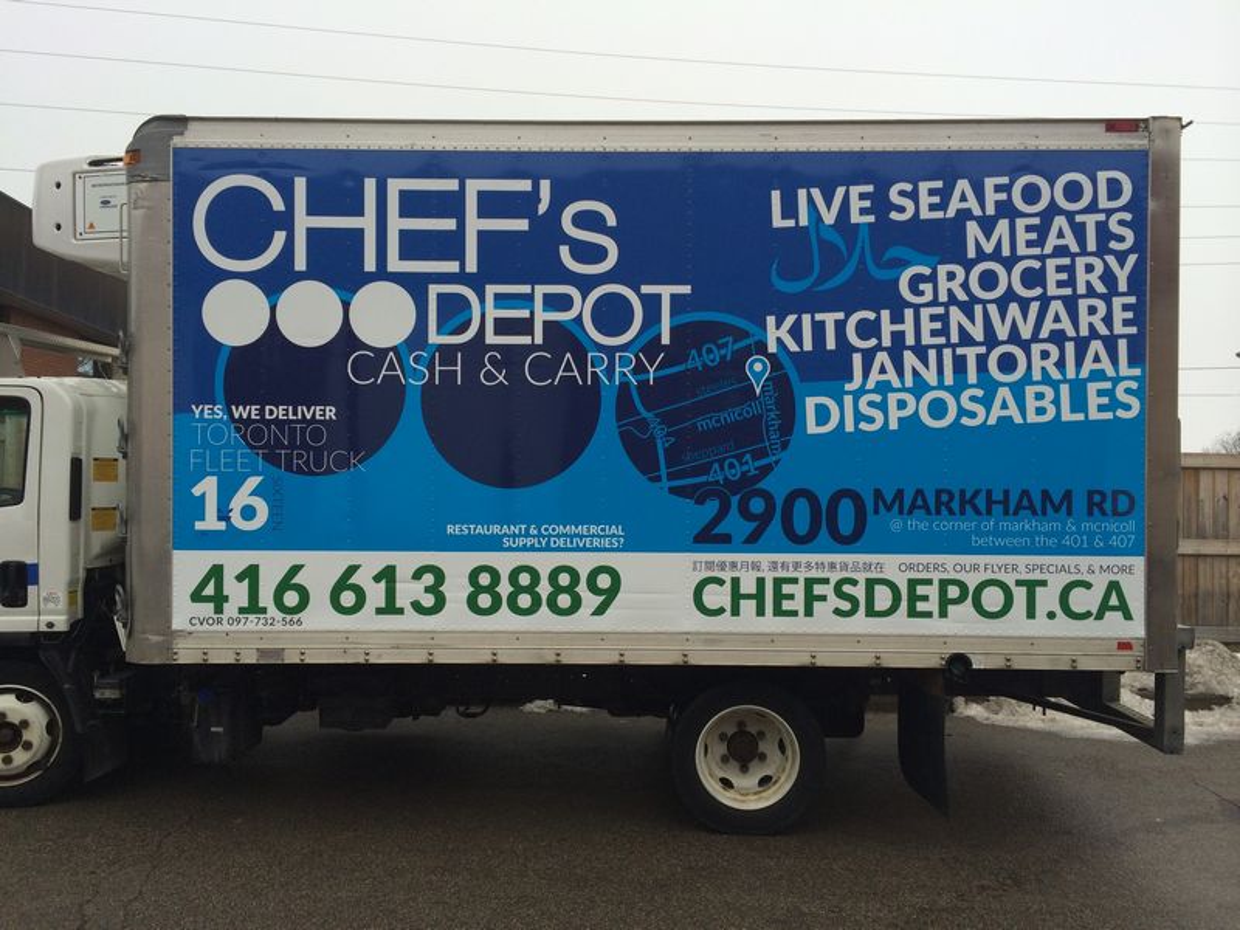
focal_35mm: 30
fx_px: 1075
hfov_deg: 60.0
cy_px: 465
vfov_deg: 46.8
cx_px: 620
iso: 32
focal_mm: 4.12
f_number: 2.2
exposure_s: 1/256
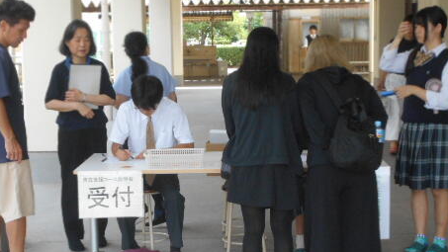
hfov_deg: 27.5
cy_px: 177
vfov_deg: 15.6
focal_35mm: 77
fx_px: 915
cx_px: 220
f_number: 4.5
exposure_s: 1/250
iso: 280
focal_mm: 8.8
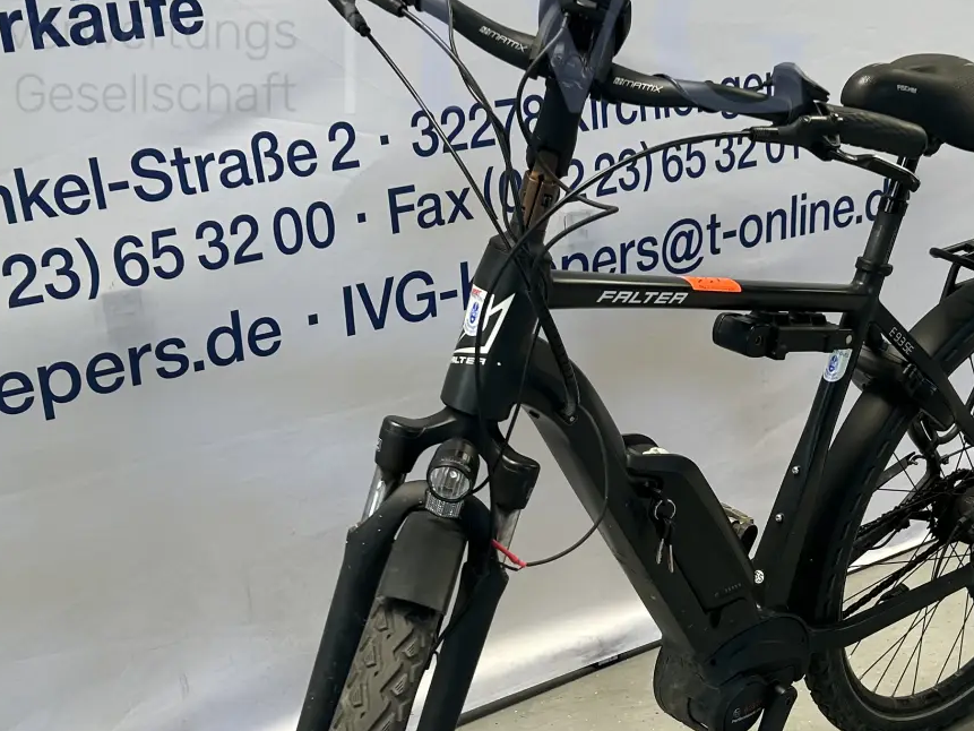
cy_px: 596
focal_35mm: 58
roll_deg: +3.1
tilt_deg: -21.9
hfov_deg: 32.9
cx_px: 654
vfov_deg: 24.8
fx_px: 1632
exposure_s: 1/169
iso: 40
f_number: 1.5
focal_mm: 5.7
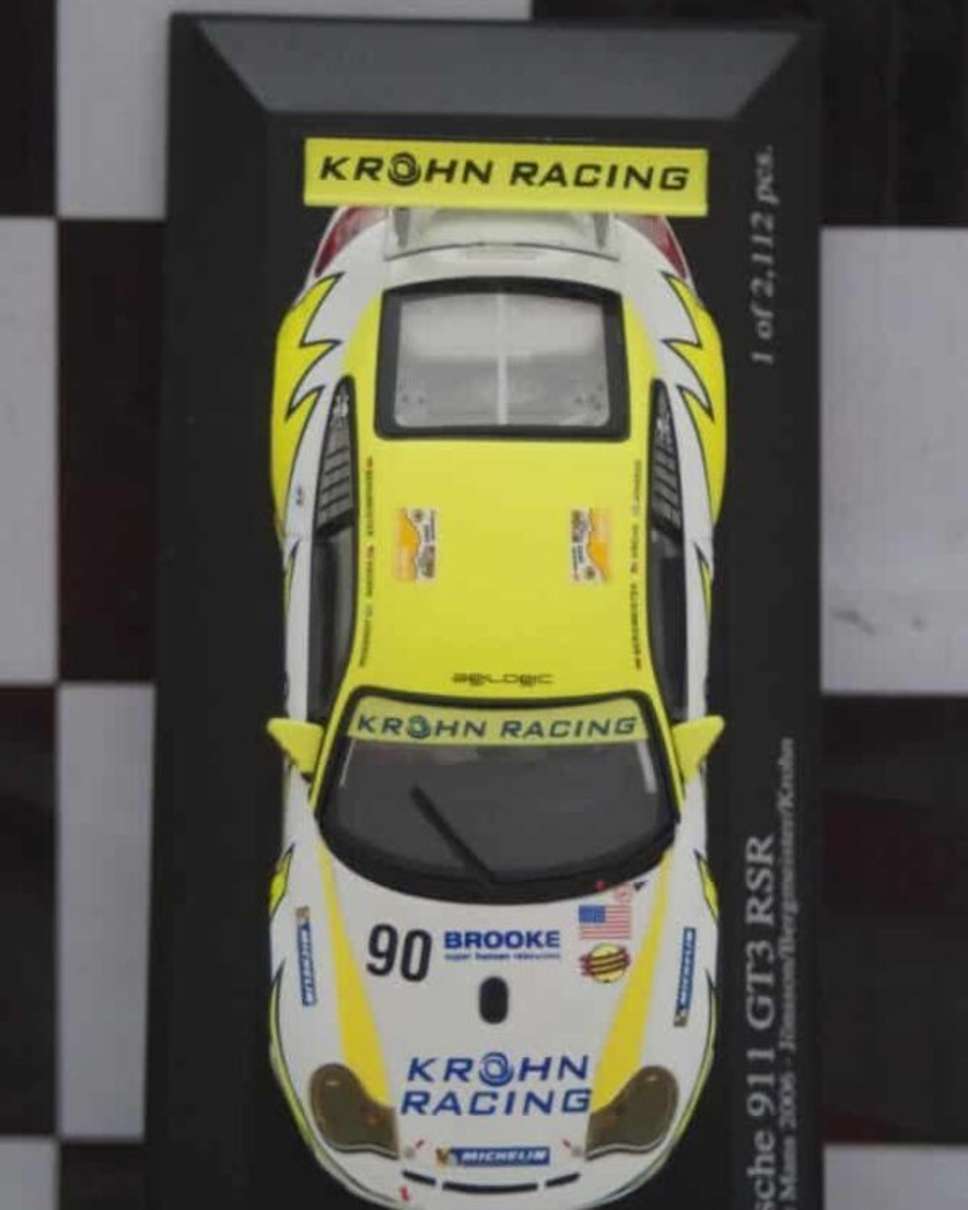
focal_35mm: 119
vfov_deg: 16.2
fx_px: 4262
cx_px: 486
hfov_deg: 13.0
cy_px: 560
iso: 1600
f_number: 5.6
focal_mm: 70
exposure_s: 1/160
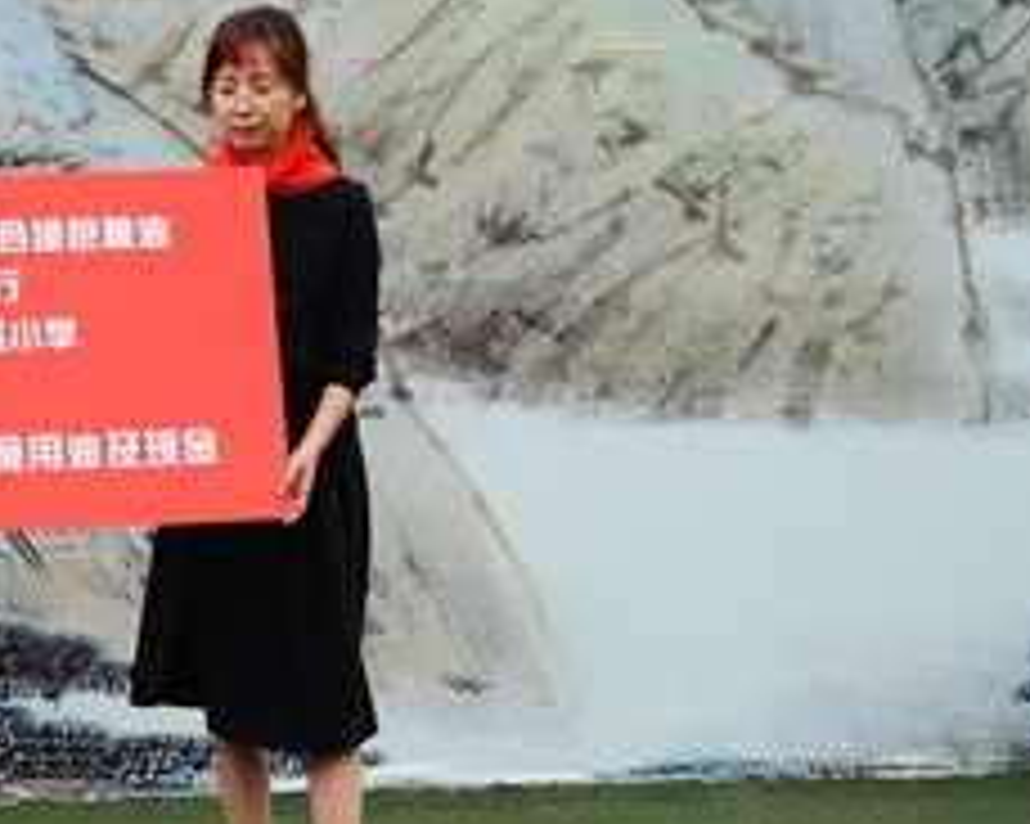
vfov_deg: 13.0
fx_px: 3596
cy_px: 232
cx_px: -216
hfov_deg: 15.7
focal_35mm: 118
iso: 100
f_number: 6.3
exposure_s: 1/160
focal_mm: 32
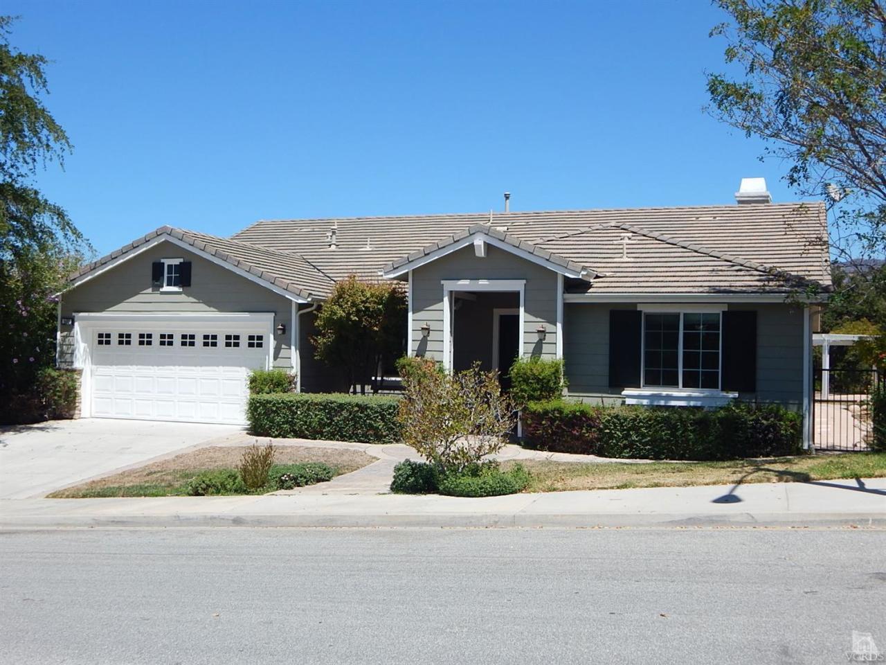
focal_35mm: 38
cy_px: 332
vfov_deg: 37.7
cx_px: 443
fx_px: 973
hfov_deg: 49.0
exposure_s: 1/400
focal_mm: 6.8
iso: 125
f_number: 6.9
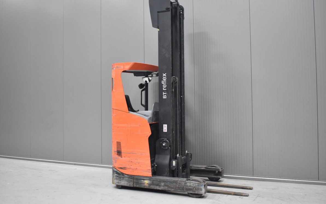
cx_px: 164
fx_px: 316
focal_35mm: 36
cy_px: 94
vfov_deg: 35.8
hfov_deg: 54.6
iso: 1600
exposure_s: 1/60
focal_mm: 23
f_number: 4
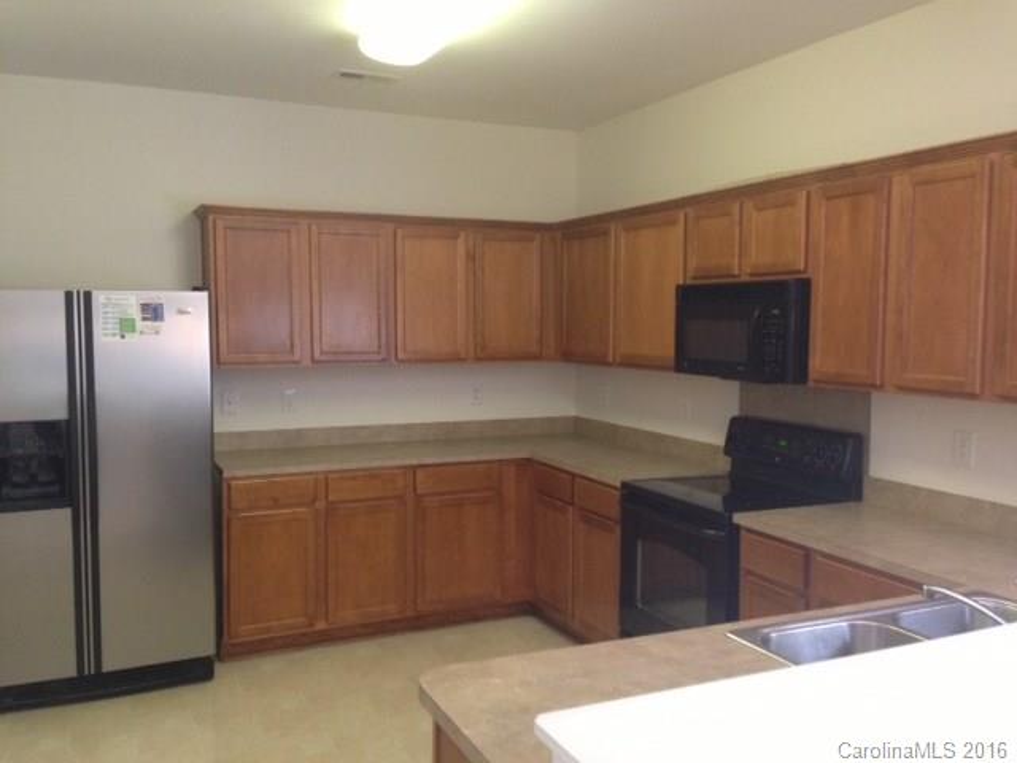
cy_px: 382
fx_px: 970
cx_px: 508
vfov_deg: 42.9
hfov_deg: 55.4
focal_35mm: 33
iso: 200
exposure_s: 1/20
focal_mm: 4.13
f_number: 2.4
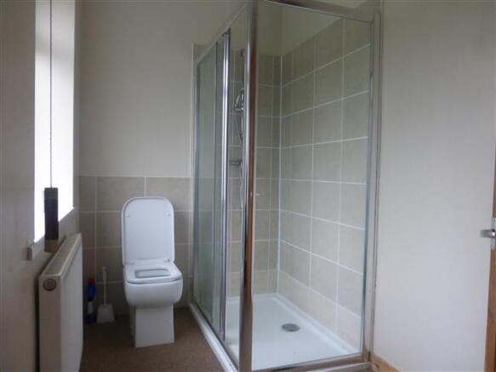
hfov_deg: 69.4
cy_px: 186
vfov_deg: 54.9
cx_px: 248
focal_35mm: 25
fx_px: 358
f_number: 3.3
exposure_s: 1/40
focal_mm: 4.3
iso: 400
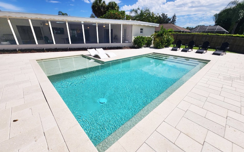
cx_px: 122
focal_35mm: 14
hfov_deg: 105.3
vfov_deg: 78.6
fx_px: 93
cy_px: 78
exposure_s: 1/4692
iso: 50
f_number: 2.2
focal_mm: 2.2
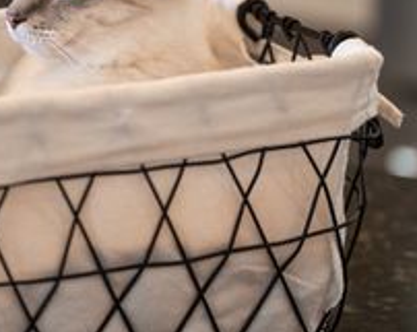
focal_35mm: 250
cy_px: 98
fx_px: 3081
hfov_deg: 7.7
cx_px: 103
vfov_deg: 6.2
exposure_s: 1/100
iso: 1000
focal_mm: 105
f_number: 2.8
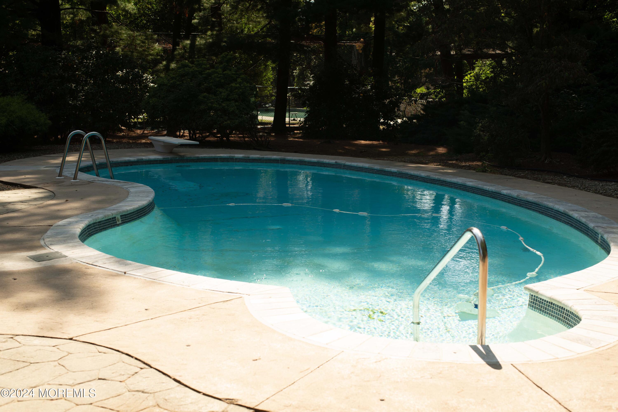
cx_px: 309
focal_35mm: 50
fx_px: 859
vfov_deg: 27.0
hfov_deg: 39.6
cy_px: 206
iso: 100
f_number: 5
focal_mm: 50
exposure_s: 1/400
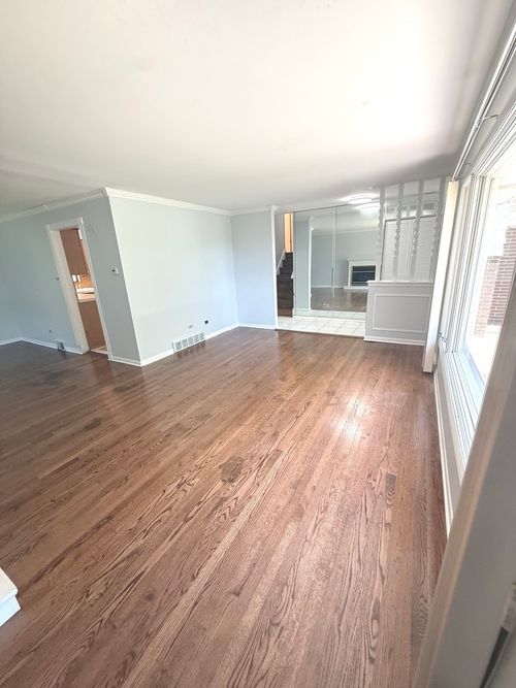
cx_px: 258
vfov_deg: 102.1
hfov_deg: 85.7
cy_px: 344
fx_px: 278
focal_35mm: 14
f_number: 2.2
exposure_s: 1/120
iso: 160
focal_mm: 2.22
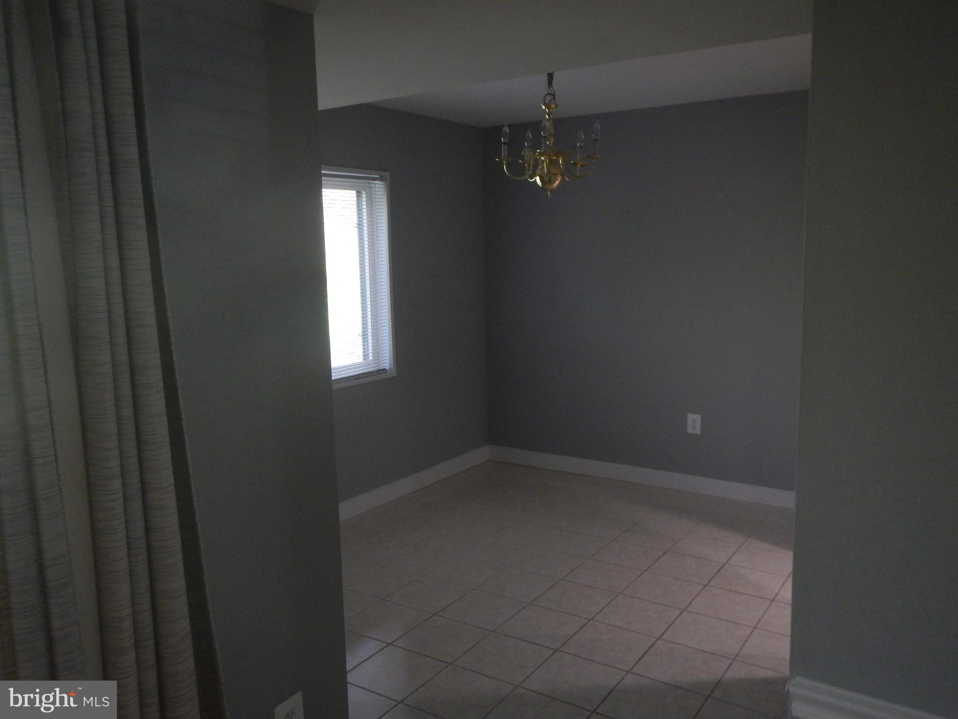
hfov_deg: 63.4
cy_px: 360
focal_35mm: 28
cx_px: 479
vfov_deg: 49.7
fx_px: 775
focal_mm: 5
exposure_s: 1/30
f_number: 3.9
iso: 400
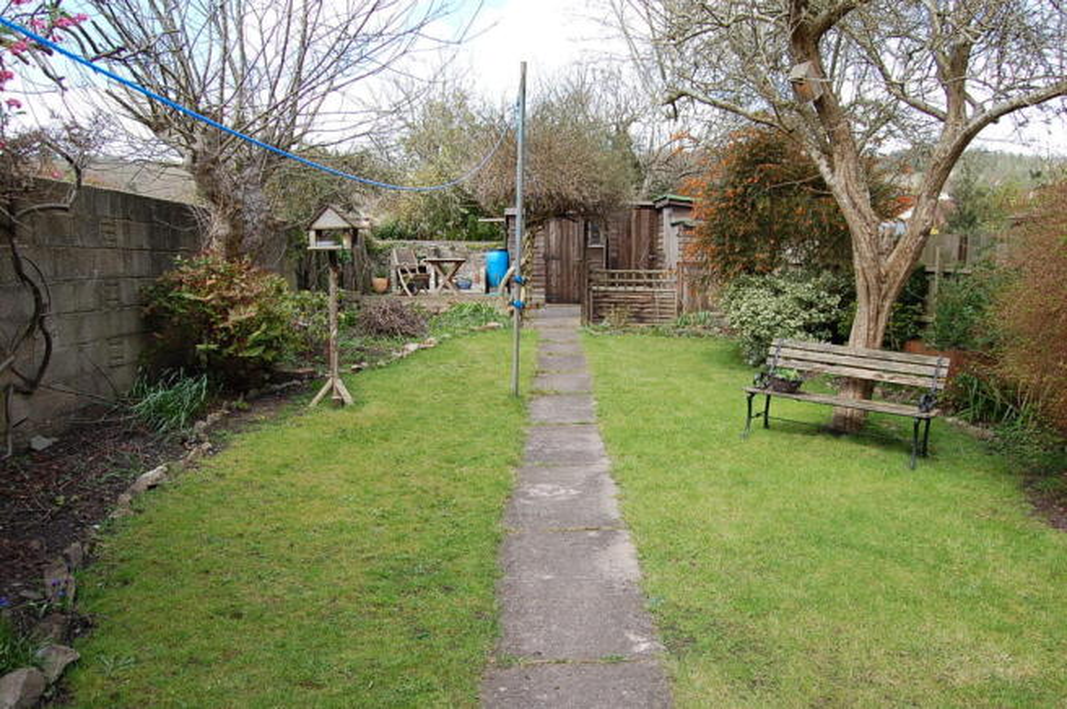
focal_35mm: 27
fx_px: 799
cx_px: 534
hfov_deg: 67.4
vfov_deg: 47.8
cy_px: 354
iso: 200
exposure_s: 1/200
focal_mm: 18
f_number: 7.1
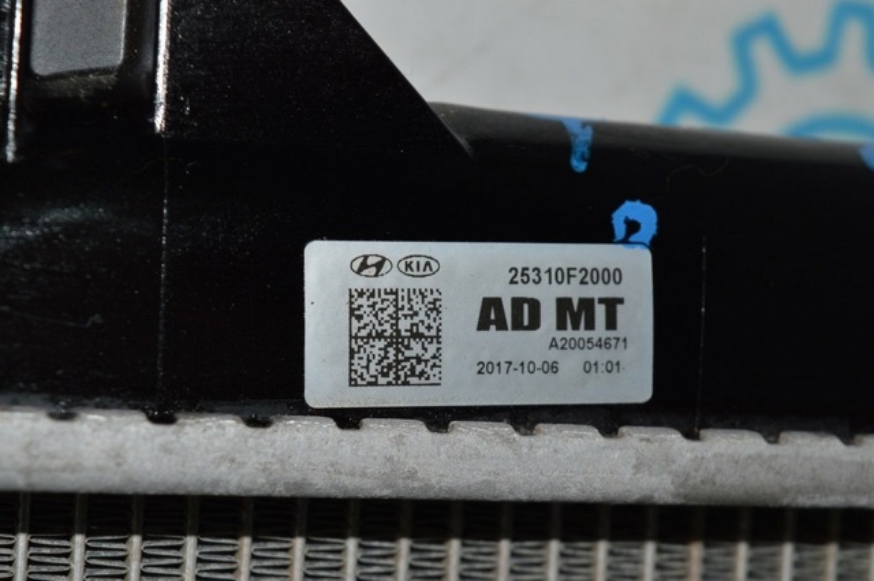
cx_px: 437
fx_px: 2000
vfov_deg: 16.5
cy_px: 290
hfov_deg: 24.6
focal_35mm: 82
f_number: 8
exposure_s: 1/60
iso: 100
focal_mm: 55
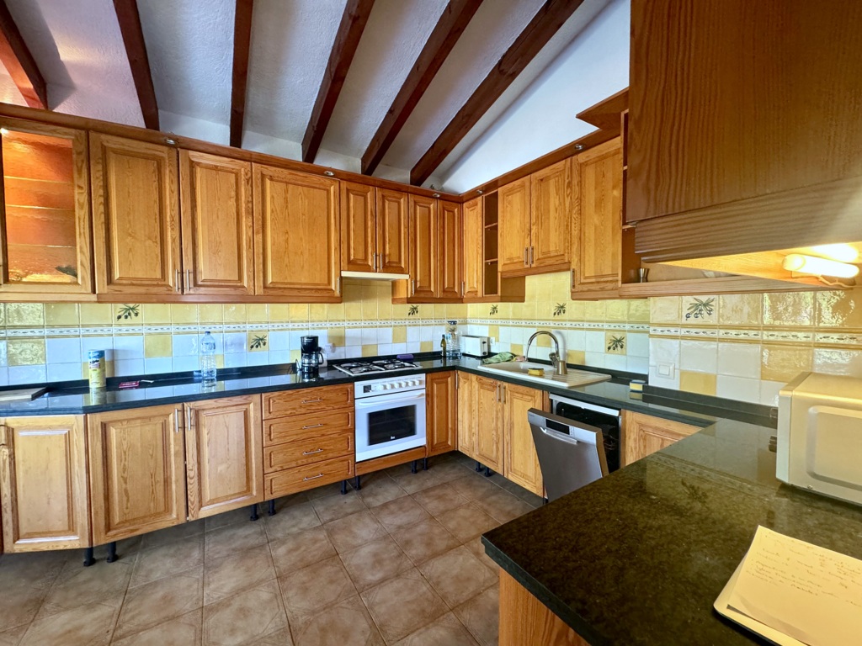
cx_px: 431
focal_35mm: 14
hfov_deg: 102.1
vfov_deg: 85.7
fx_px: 349
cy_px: 323
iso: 400
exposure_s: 1/50
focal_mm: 2.22
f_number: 2.2
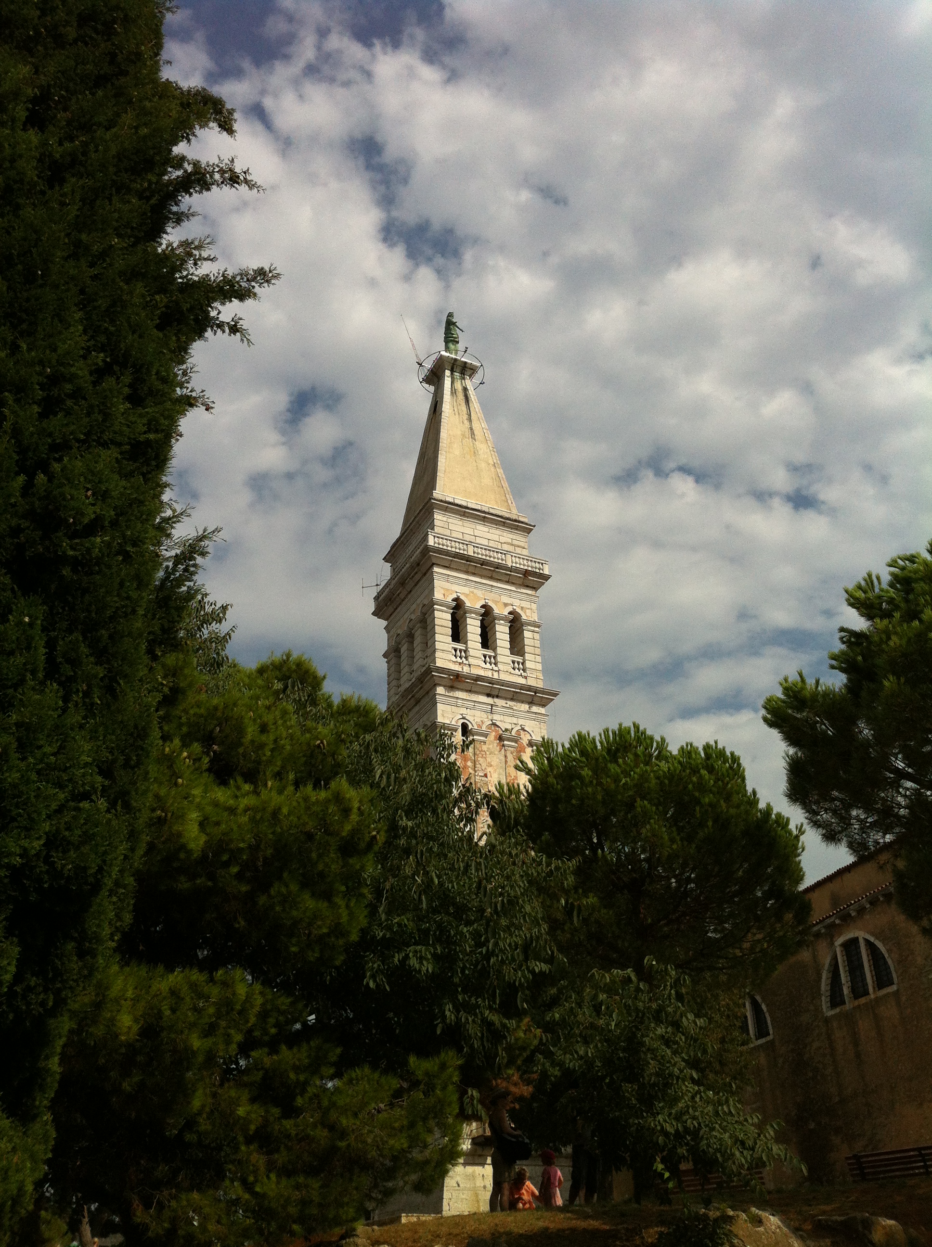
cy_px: 624
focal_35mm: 35
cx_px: 466
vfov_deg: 52.7
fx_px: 1260
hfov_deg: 40.6
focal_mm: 3.85
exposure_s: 1/3771
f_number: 2.8
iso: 80
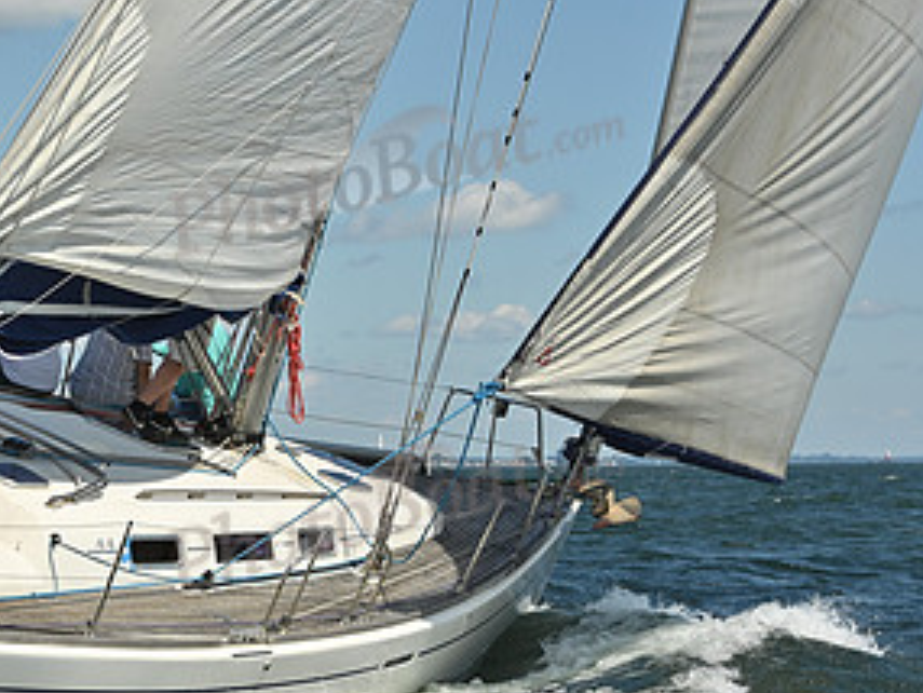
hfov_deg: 14.2
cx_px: 3
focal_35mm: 137
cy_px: 387
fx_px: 3655
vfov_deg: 10.8
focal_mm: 70
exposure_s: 1/1250
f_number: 9
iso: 250
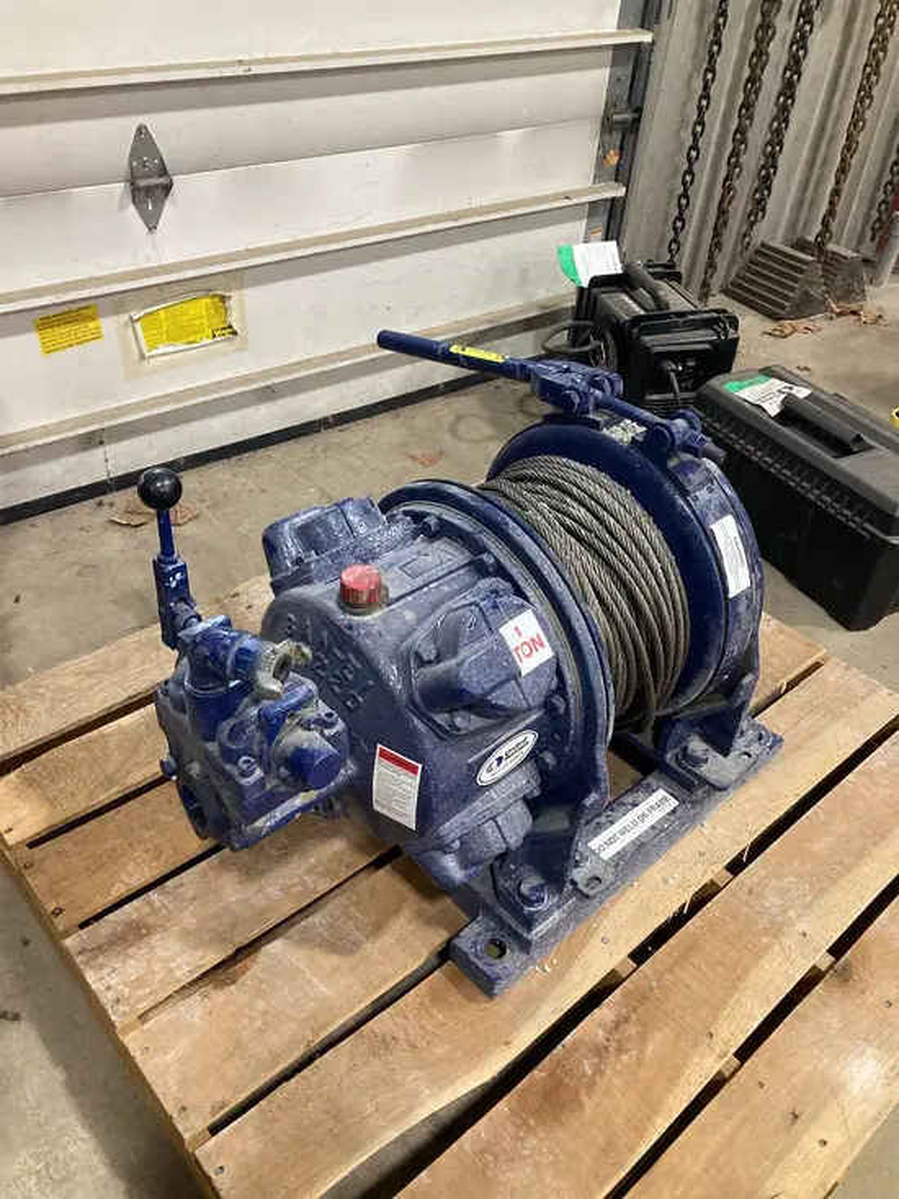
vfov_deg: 63.4
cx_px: 450
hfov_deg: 49.8
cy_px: 600
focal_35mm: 28
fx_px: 969
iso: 250
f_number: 1.8
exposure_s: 1/60
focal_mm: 3.99
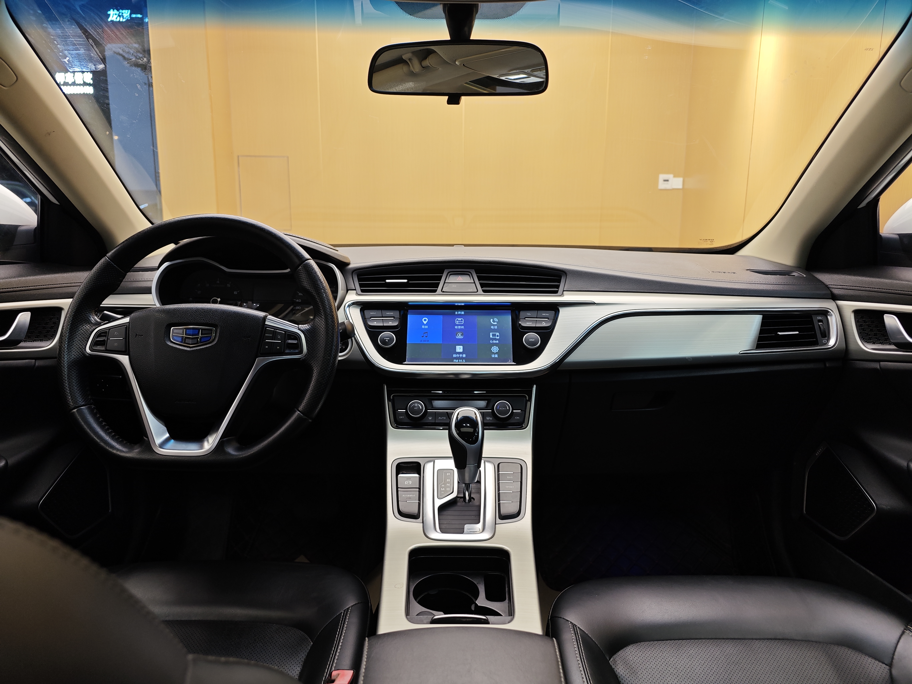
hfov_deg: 73.9
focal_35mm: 23
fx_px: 606
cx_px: 456
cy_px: 342
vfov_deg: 58.9
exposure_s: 1/50
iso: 160
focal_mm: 8.7
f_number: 1.9
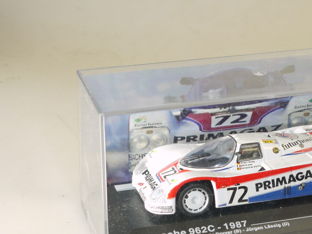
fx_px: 847
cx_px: 245
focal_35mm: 94
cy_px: 145
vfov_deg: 15.7
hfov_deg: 20.7
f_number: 5.6
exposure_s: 1/30
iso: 100
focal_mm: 19
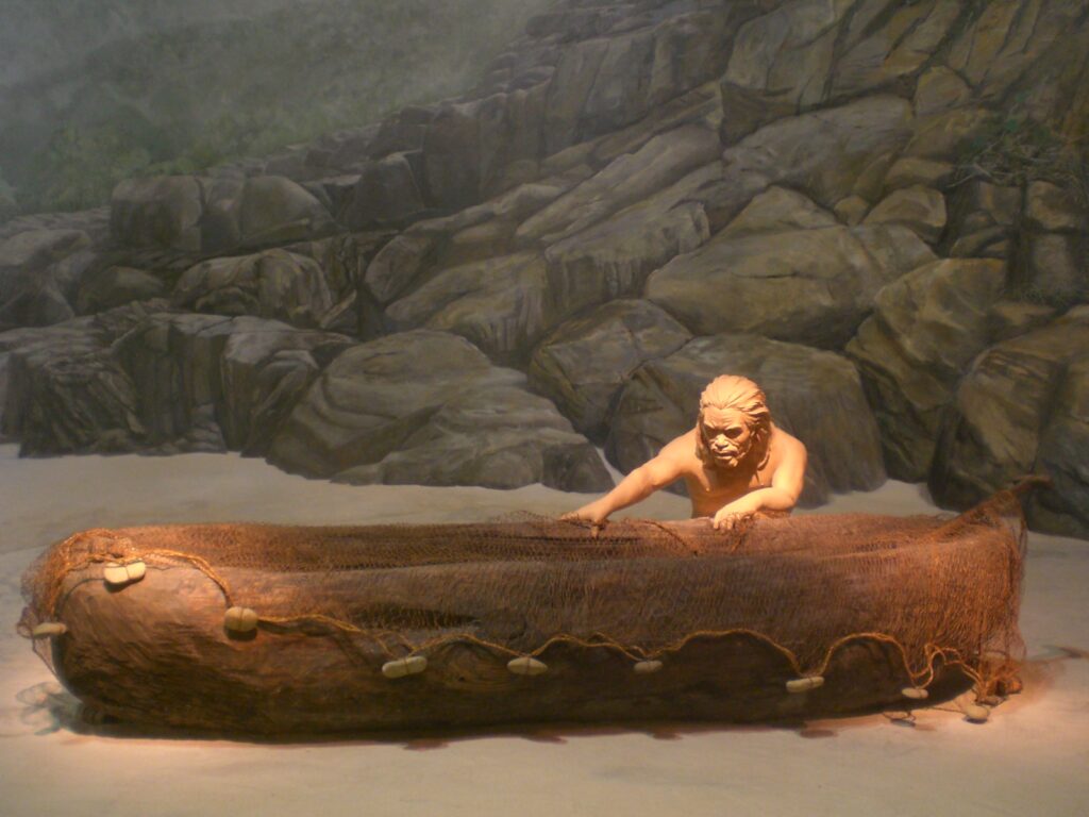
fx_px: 1195
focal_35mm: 38
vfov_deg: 37.7
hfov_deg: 49.0
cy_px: 408
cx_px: 544
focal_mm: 6.3
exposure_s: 1/8
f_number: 3.1
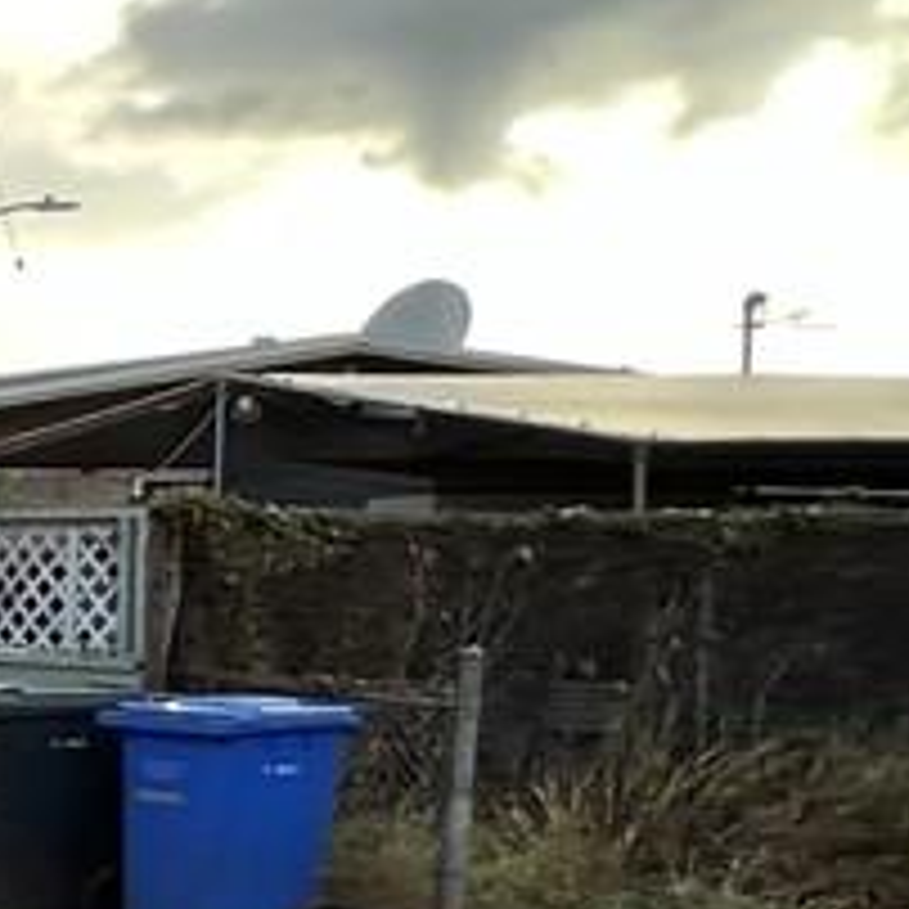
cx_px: -2403
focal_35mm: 98
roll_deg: -0.6
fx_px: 2912
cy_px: 716
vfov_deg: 17.6
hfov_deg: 9.1
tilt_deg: -2.8
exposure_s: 1/275
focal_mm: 2.22
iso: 40
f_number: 2.2
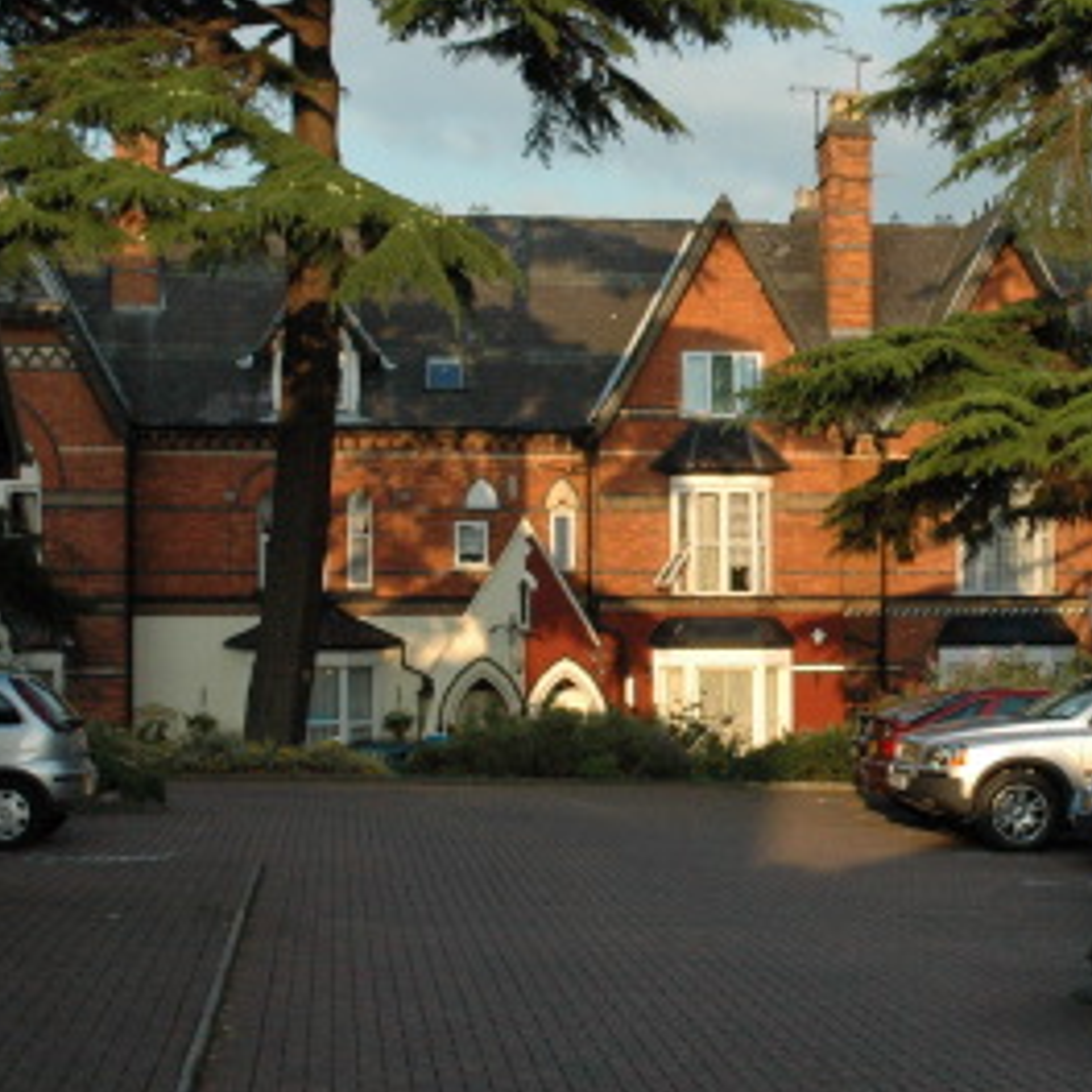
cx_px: 951
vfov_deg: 22.5
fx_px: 2749
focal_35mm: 77
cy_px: 527
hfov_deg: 22.0
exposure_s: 1/320
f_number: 9
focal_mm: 25
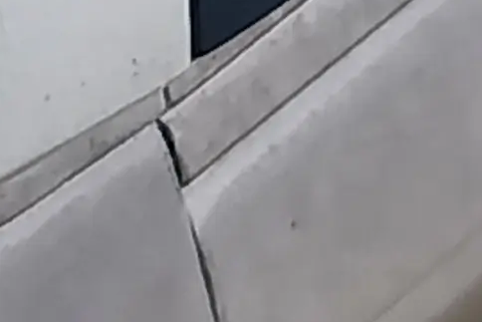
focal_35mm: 202
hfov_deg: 9.8
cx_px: -263
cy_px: -1089
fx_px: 2705
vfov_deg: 5.6
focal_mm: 6.14
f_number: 1.6
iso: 125
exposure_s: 1/120
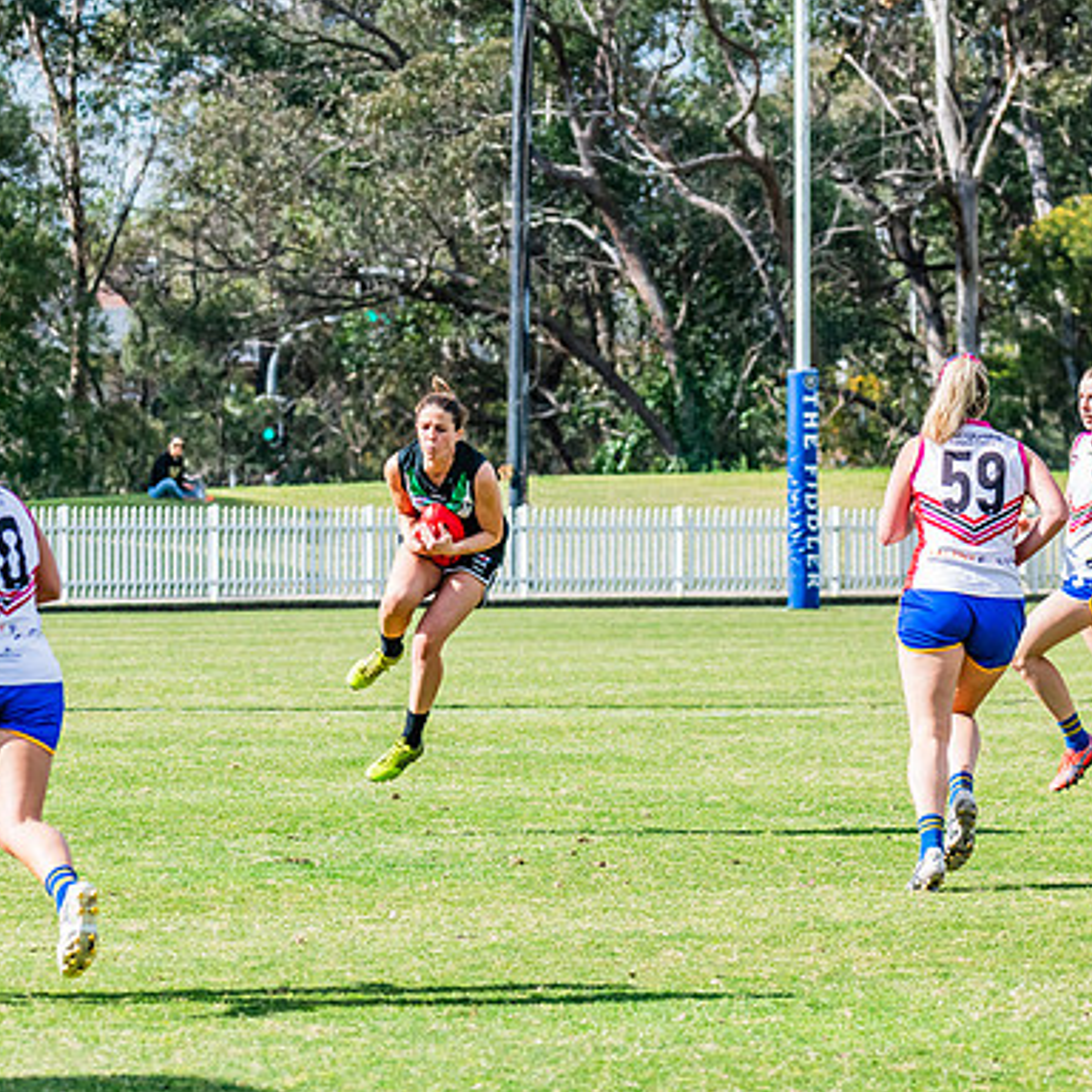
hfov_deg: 7.0
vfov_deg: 7.0
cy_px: 499
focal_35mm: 249
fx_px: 8887
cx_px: 426
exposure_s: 1/1600
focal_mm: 170
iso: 800
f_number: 9
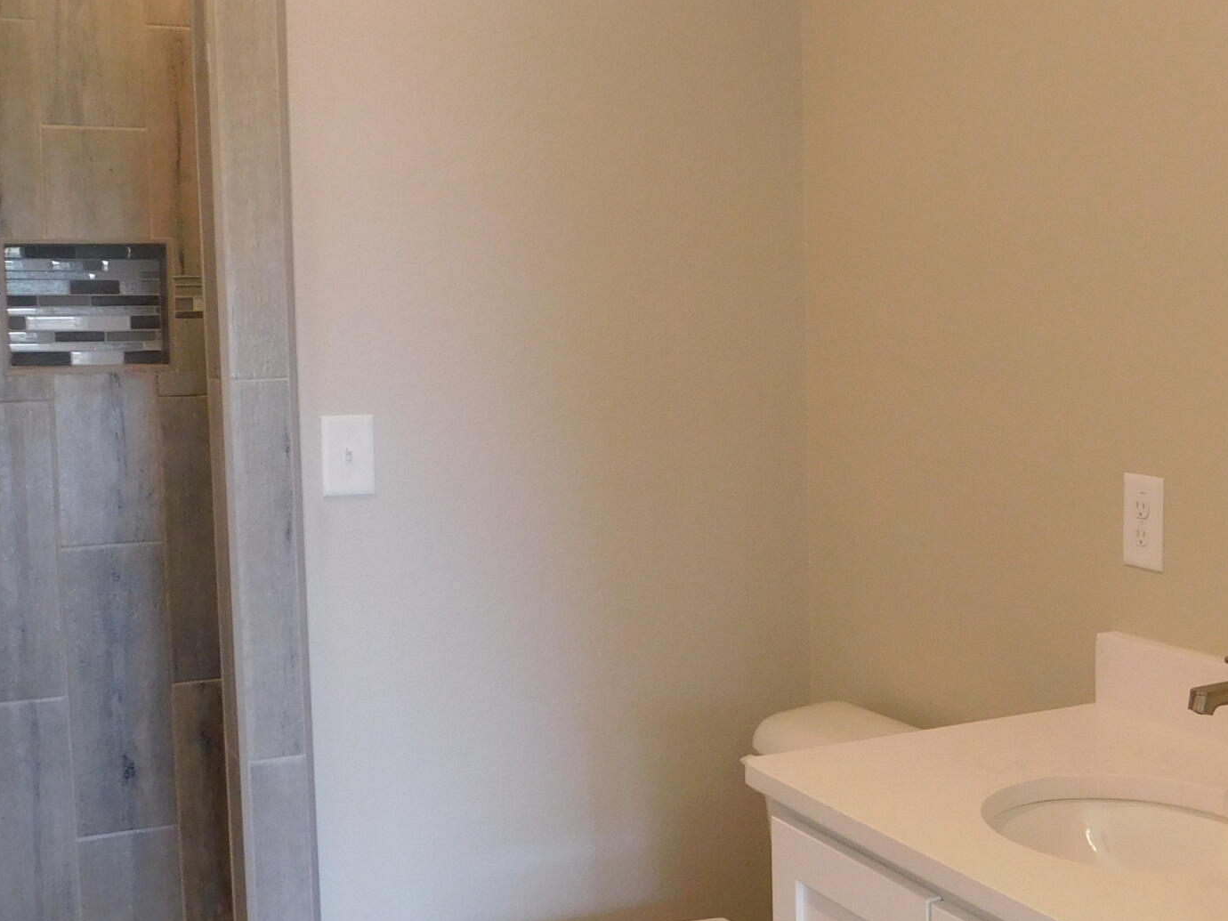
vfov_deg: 29.1
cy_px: 458
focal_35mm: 50
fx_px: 1774
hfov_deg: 37.4
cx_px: 891
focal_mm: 4
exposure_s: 1/30
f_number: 3
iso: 160
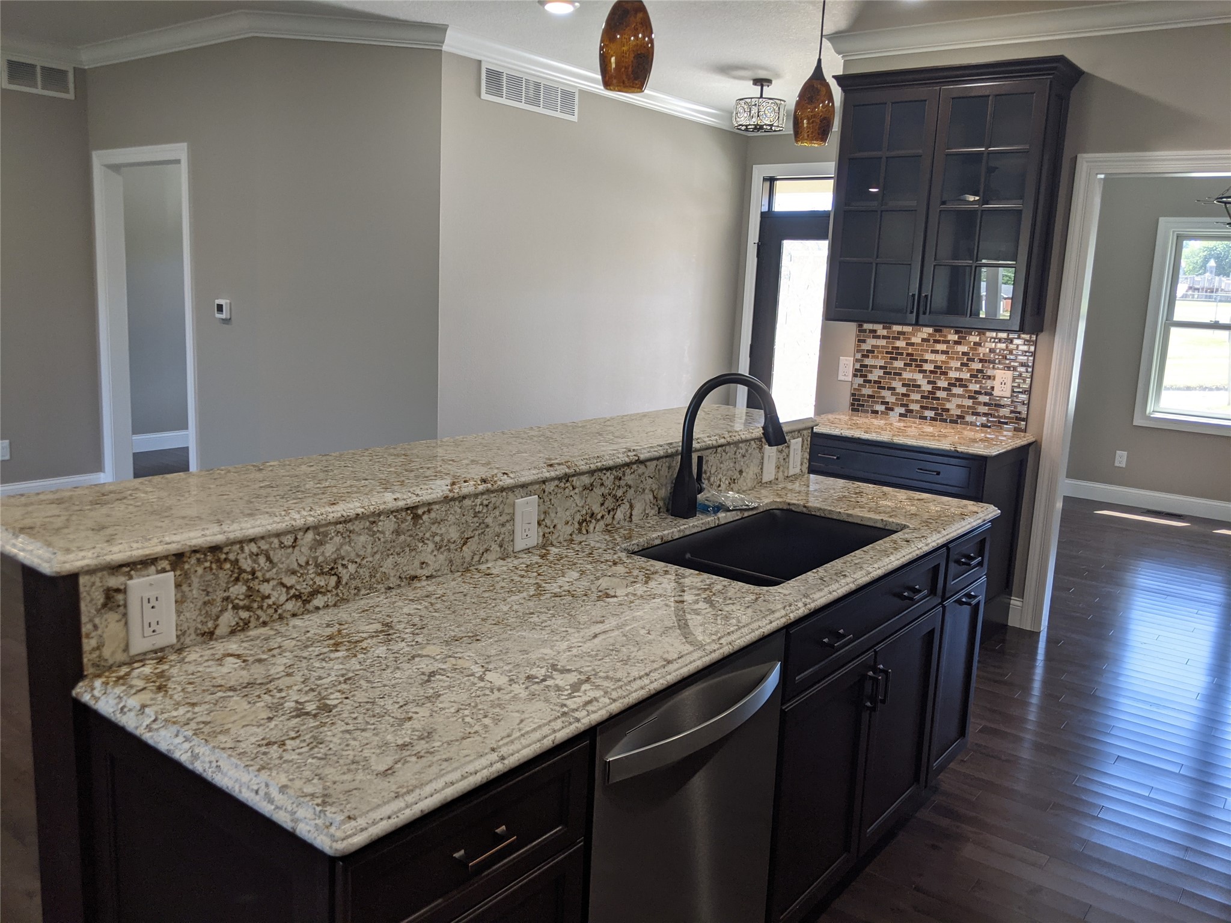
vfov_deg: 51.4
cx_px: 616
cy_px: 462
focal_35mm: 27
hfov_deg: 65.3
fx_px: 960
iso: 67
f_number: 1.8
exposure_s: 1/120
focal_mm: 4.44
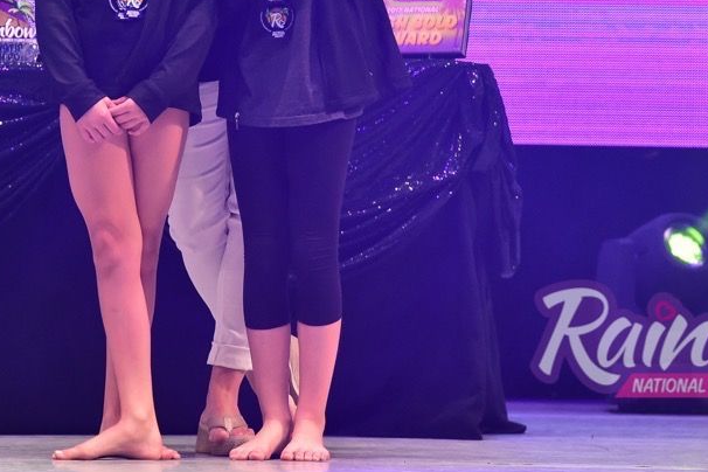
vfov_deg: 3.4
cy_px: -23
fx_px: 7886
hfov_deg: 5.1
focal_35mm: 401
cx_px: 196
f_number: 4
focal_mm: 190
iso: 4000
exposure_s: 1/640
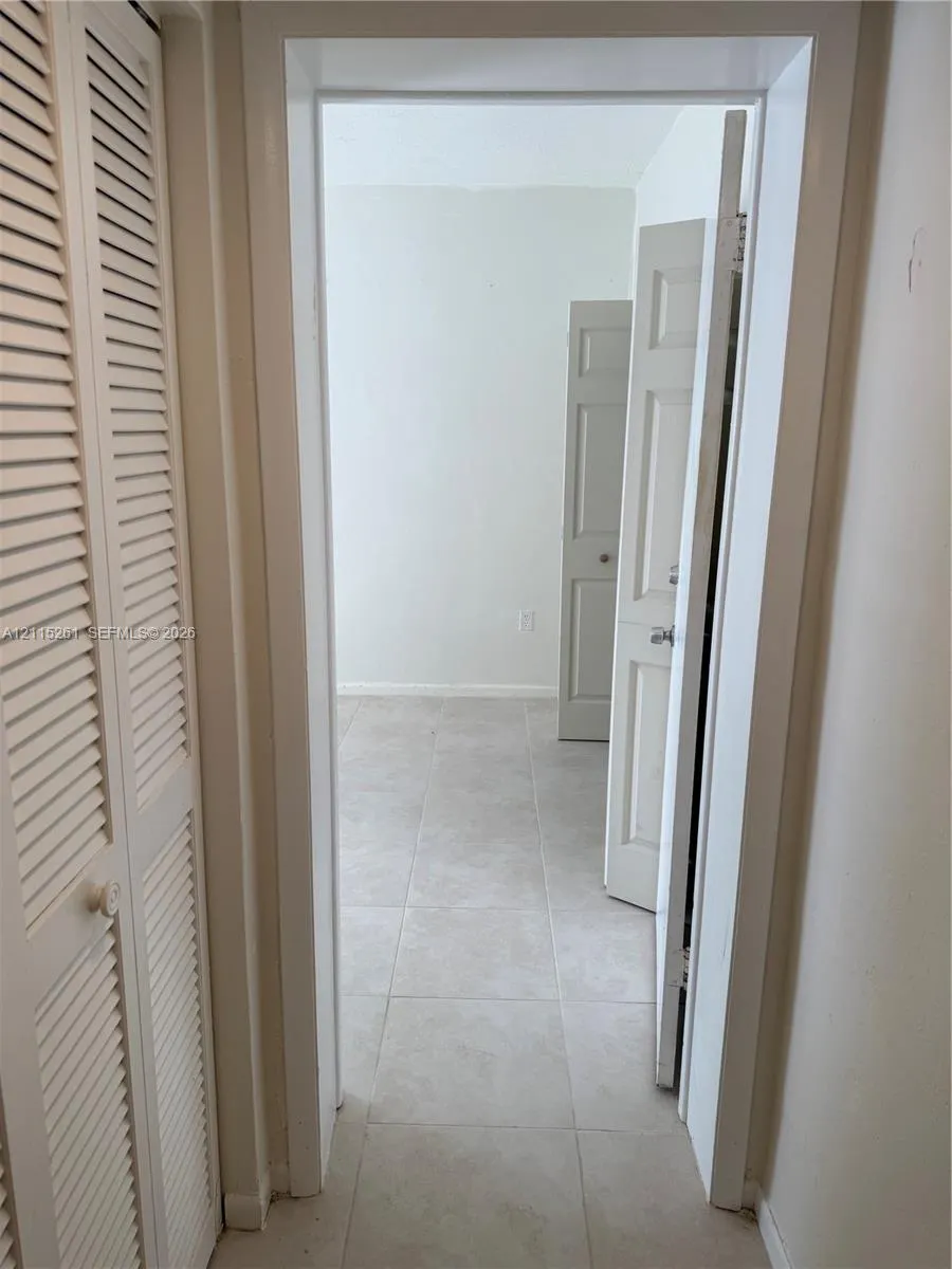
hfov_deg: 56.8
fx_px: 880
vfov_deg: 71.6
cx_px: 476
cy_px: 634
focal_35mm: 24
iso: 80
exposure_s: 1/358
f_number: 1.78
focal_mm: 6.76
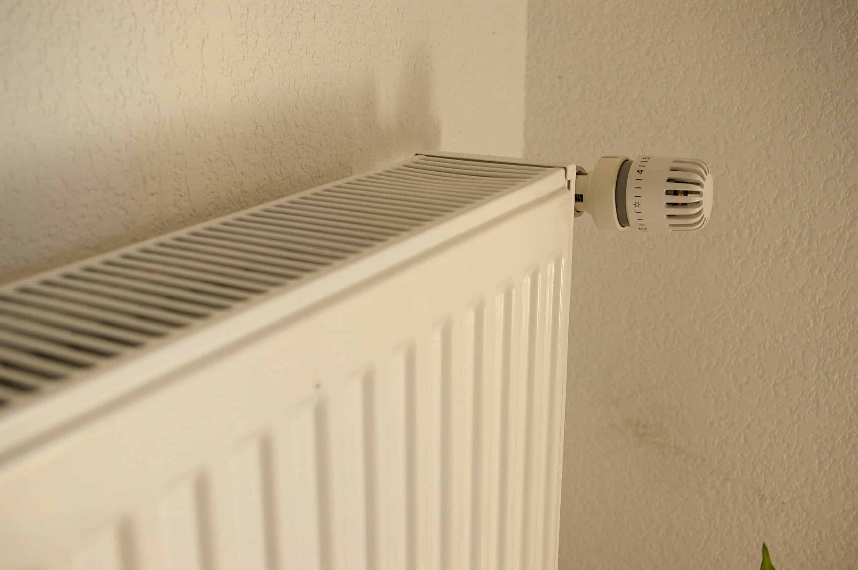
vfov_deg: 31.8
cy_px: 285
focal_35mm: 42
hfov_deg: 46.4
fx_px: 1000
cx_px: 429
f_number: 5.6
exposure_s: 1/45
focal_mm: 28
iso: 200
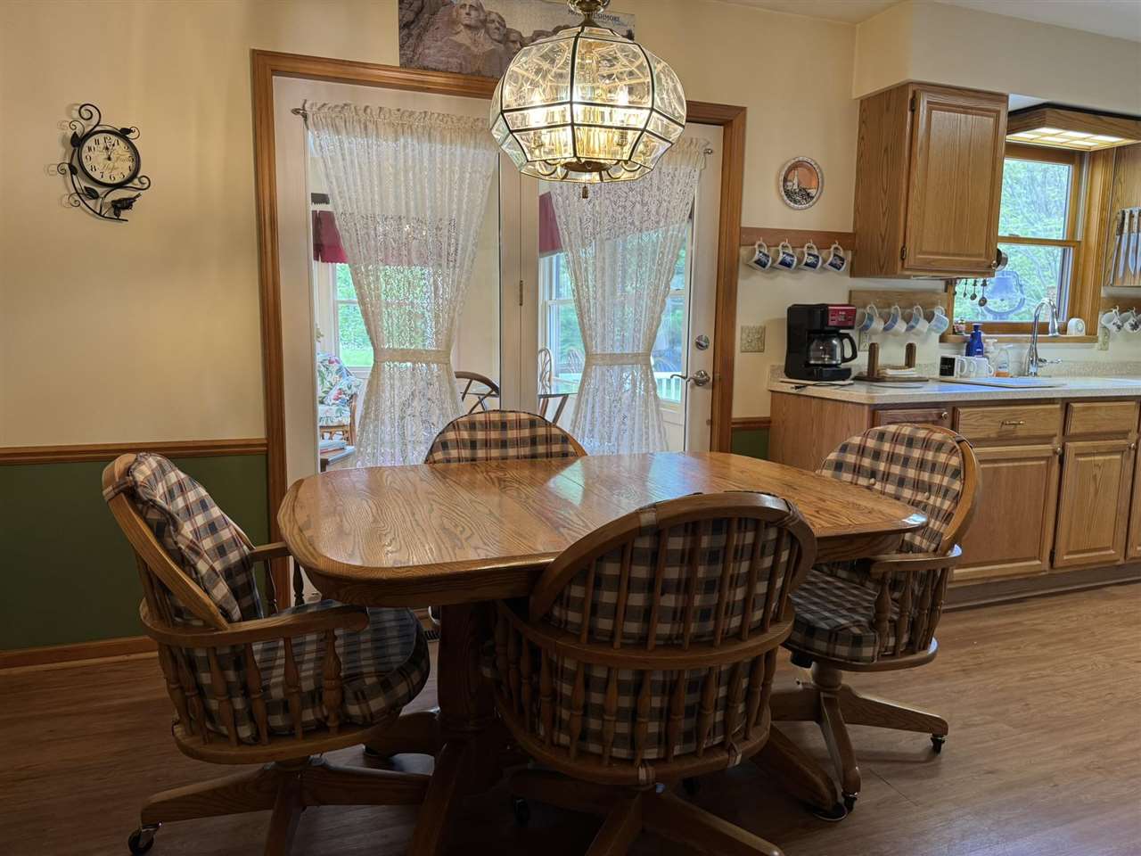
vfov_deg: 56.8
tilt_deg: -8.4
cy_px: 428
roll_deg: -0.7
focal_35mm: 24
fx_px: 791
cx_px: 570
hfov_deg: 71.6
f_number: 1.78
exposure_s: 1/60
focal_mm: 6.76
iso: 200
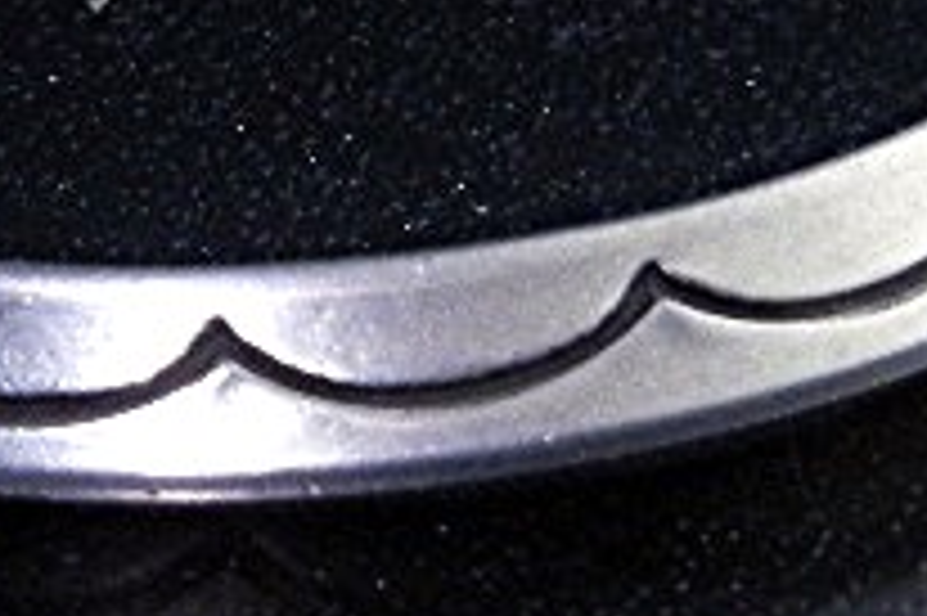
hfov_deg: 10.8
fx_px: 4914
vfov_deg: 7.2
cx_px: 225
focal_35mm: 191
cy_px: 99
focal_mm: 10.6
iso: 528
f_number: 8
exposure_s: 1/30
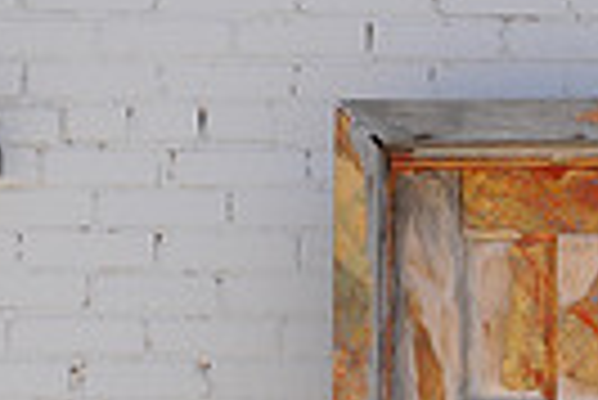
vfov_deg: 9.4
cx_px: 620
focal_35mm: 137
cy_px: 766
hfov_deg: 14.7
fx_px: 2281
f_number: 7.1
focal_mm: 21
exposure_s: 1/200
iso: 200
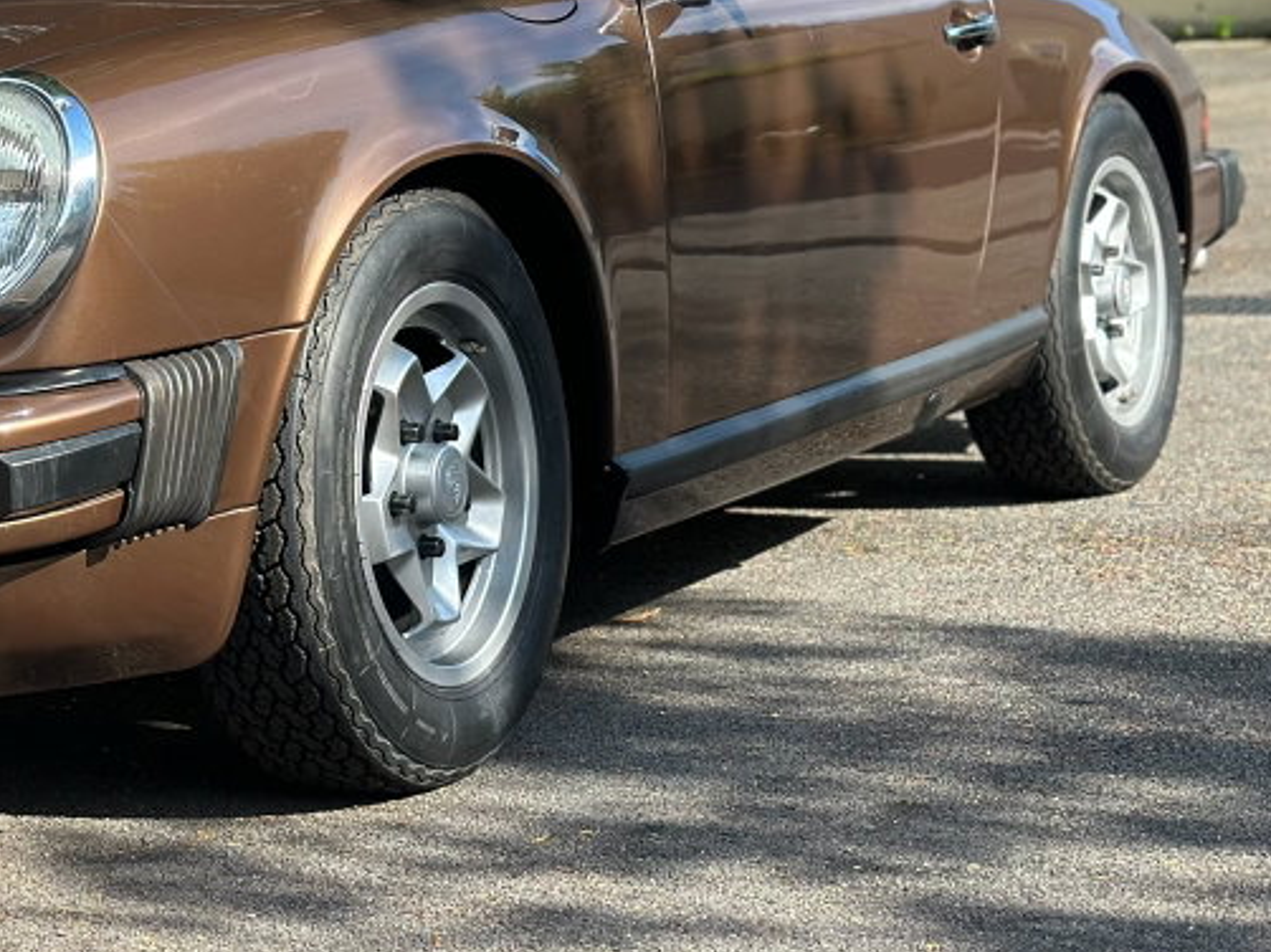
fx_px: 3597
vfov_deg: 15.0
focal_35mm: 98
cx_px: -5
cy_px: 197
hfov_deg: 19.5
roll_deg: +1.0
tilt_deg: -1.9
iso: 80
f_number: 1.78
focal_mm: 6.86
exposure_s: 1/1848
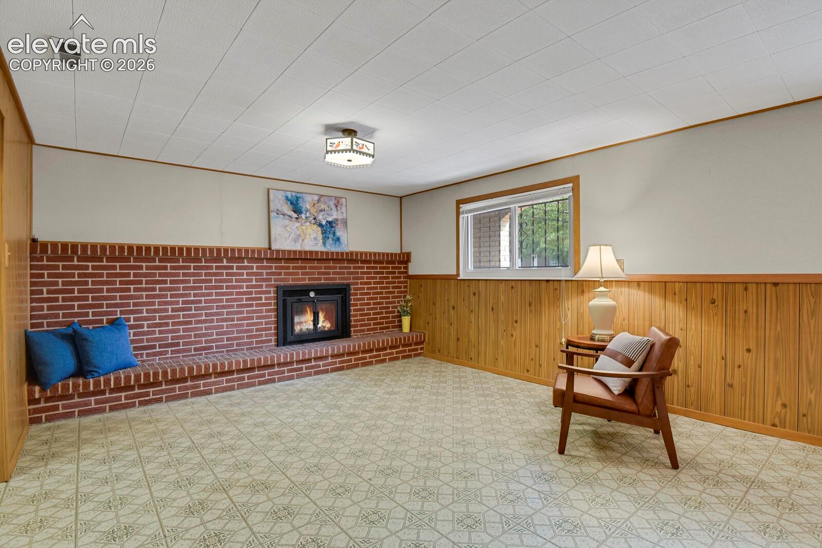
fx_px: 388
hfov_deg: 93.3
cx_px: 411
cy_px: 274
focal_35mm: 17
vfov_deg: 70.4
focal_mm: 17
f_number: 8
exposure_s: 1/20
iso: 10000
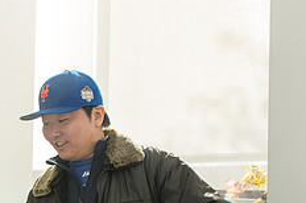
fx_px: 509
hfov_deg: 30.3
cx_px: -22
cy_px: 183
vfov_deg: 22.0
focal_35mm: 60
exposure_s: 1/125
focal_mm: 24
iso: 500
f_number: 5.6
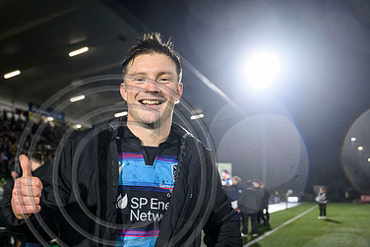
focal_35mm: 37
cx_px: 116
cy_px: 174
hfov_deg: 50.7
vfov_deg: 35.4
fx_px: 380
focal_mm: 24
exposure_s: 1/3200
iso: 8000
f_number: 3.2
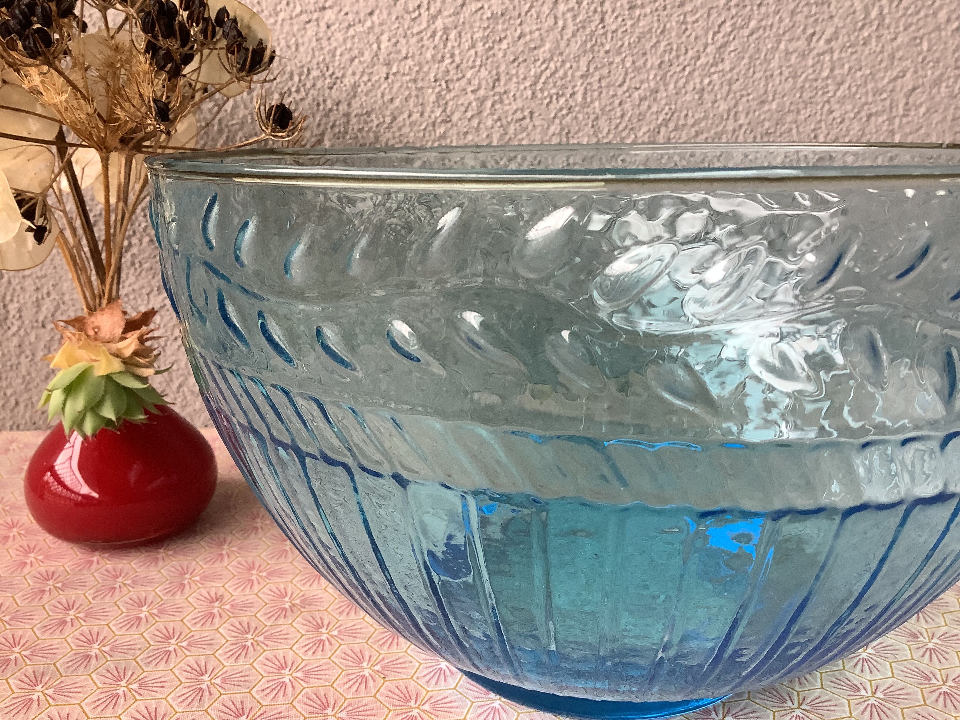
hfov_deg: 58.4
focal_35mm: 31
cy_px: 360
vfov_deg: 45.4
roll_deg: +0.5
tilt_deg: -13.0
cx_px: 480
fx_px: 860
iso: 80
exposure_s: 1/100
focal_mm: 3.3
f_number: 2.4
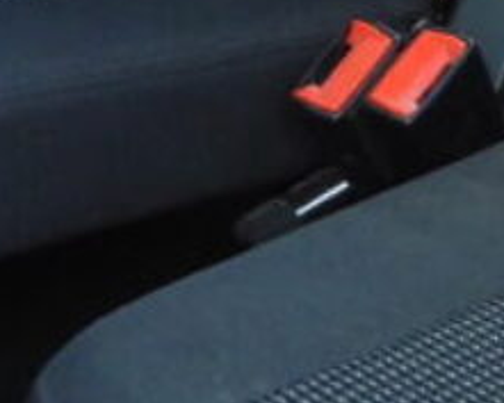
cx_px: 470
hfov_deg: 11.3
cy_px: -232
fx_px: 2537
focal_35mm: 170
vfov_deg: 8.8
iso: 320
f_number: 2.8
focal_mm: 4.3
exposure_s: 1/30
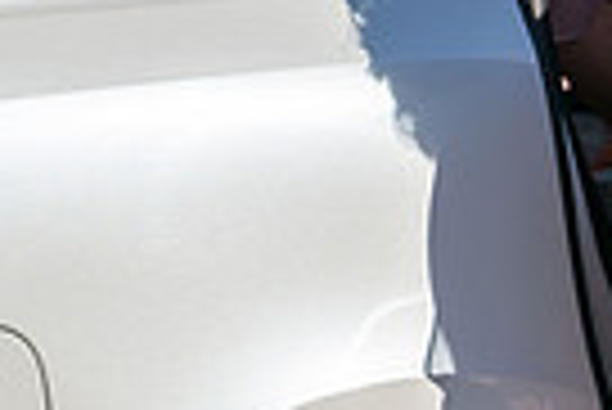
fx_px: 4850
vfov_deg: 4.8
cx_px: 1233
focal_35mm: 285
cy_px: 574
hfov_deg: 7.0
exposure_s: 1/2500
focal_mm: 67
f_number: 4
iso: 250
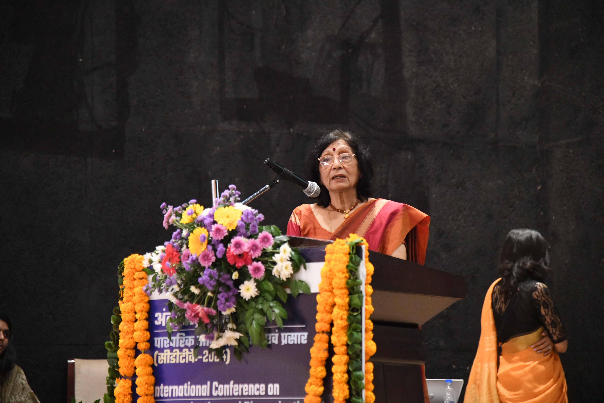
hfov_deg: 18.6
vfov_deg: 12.5
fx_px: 1845
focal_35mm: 110
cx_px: 302
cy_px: 202
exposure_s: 1/125
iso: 10000
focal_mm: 110
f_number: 4
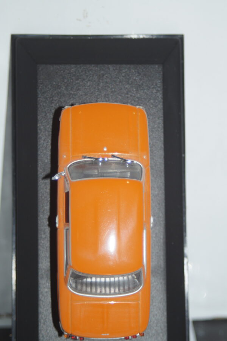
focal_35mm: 120
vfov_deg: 17.1
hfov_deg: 11.4
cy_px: 170
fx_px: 1135
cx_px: 114
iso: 200
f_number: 5.6
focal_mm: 80
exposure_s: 1/60
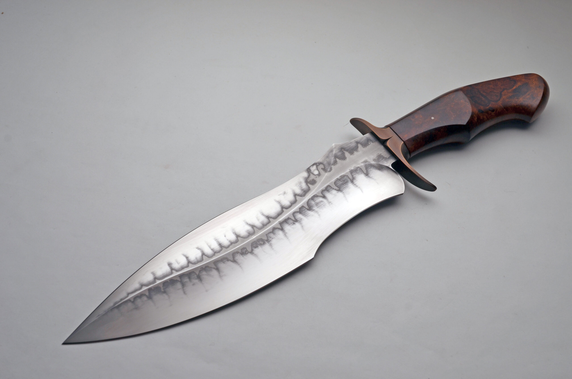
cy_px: 190
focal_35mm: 60
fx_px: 951
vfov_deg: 22.5
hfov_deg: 33.5
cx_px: 286
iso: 200
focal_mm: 40
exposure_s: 1/250
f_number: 8
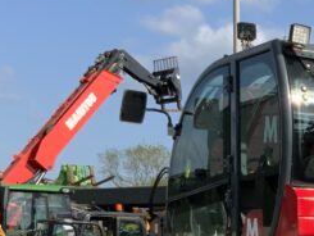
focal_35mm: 121
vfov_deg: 11.9
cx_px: 509
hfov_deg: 14.8
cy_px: 299
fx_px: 1098
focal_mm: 3
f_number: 1.8
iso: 16
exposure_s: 1/1412
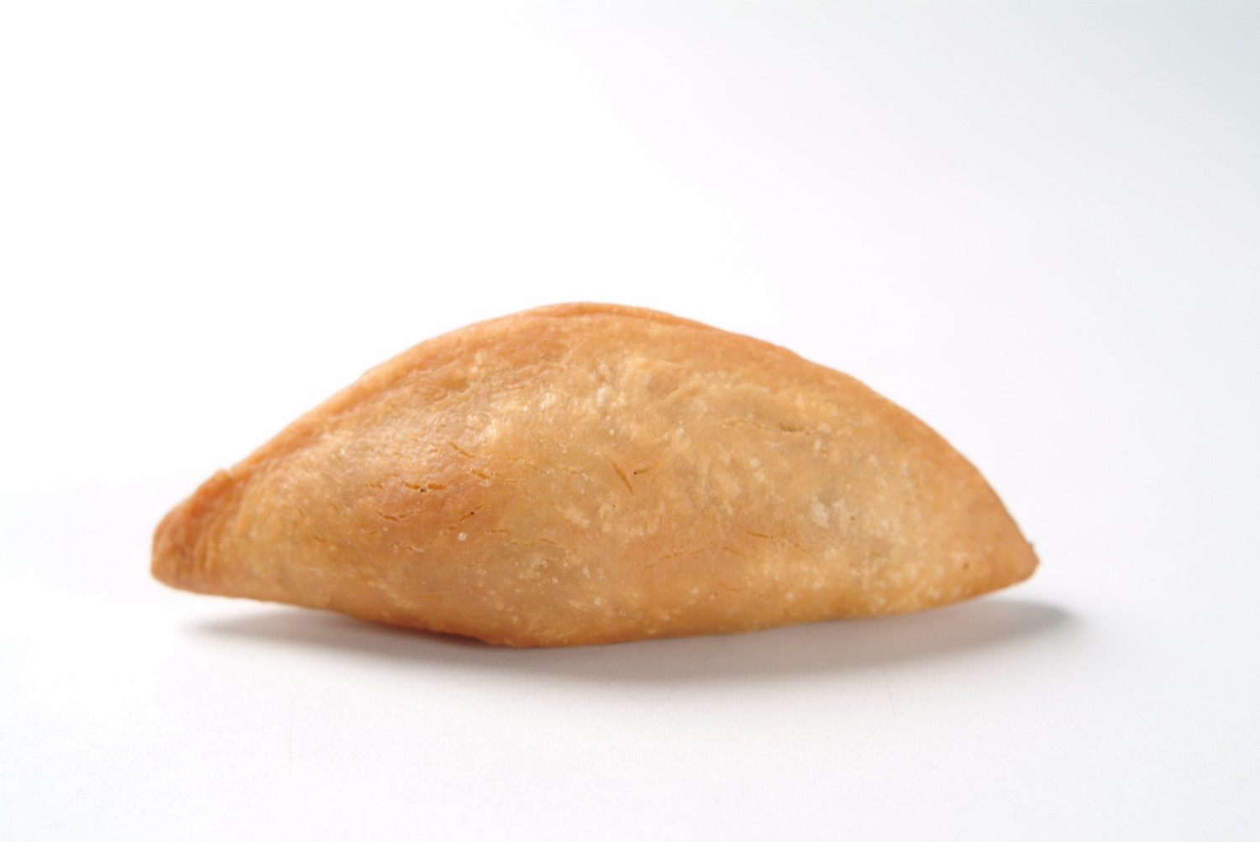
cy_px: 421
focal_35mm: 36
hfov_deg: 53.1
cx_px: 630
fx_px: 1261
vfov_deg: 36.9
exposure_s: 1/125
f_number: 5.6
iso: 100
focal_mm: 24
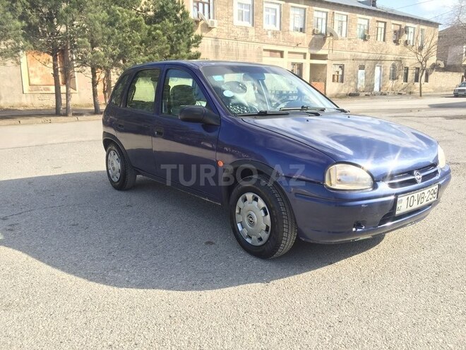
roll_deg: +0.4
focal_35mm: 29
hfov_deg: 61.7
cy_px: 175
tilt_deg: -11.5
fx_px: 390
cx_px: 233
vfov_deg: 48.2
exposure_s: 1/706
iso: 32
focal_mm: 4.15
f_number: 2.2
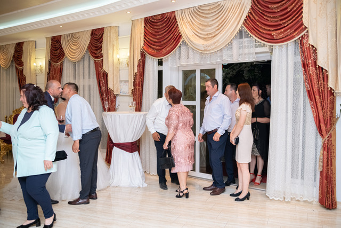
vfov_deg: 37.9
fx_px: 332
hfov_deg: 54.4
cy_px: 114
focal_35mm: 35
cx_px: 170
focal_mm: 23
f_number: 2
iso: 1000
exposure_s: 1/125
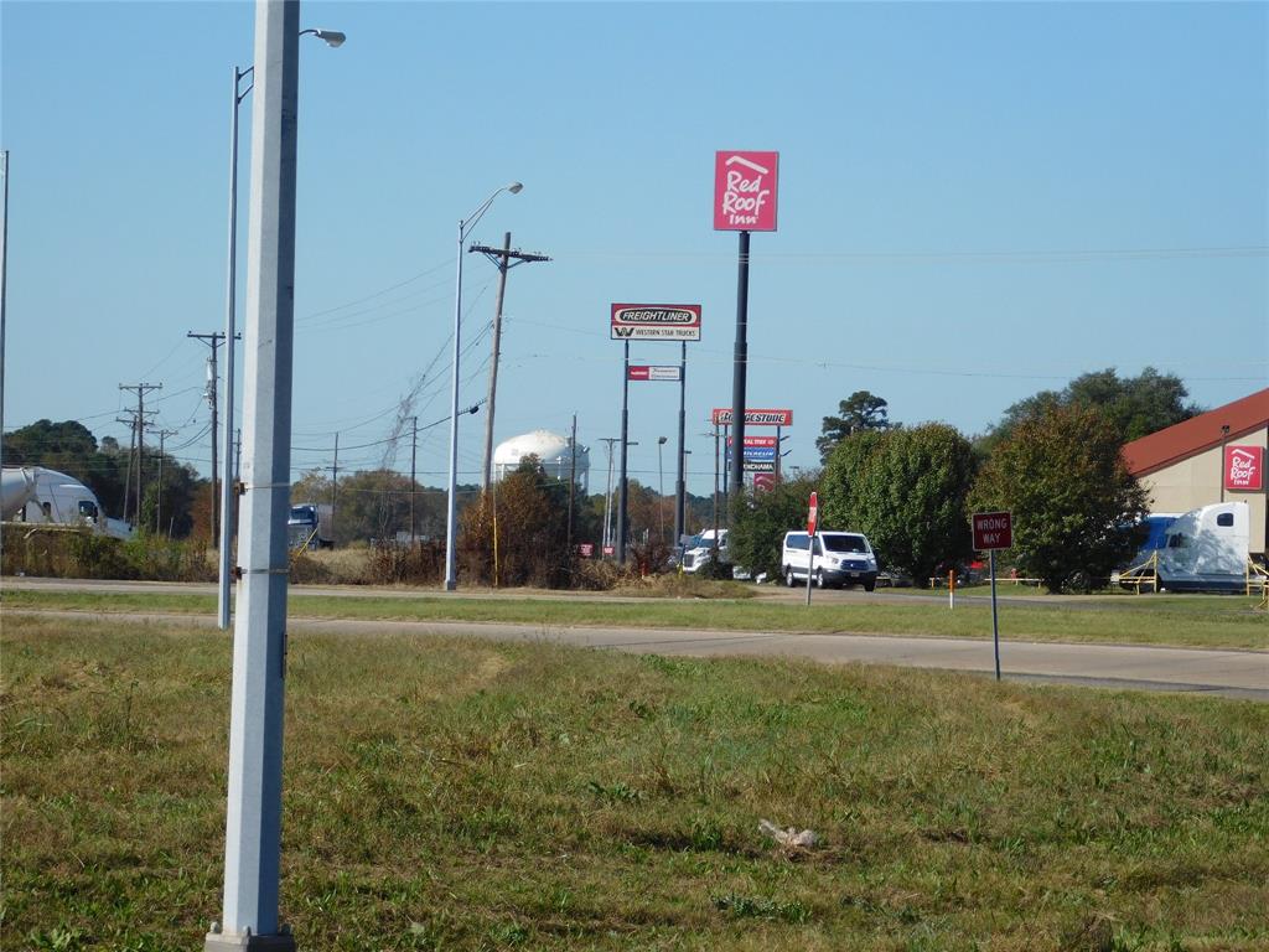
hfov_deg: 14.7
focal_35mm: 134
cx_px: 634
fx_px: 4912
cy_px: 476
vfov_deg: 11.1
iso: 125
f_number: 5
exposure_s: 1/800
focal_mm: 23.7
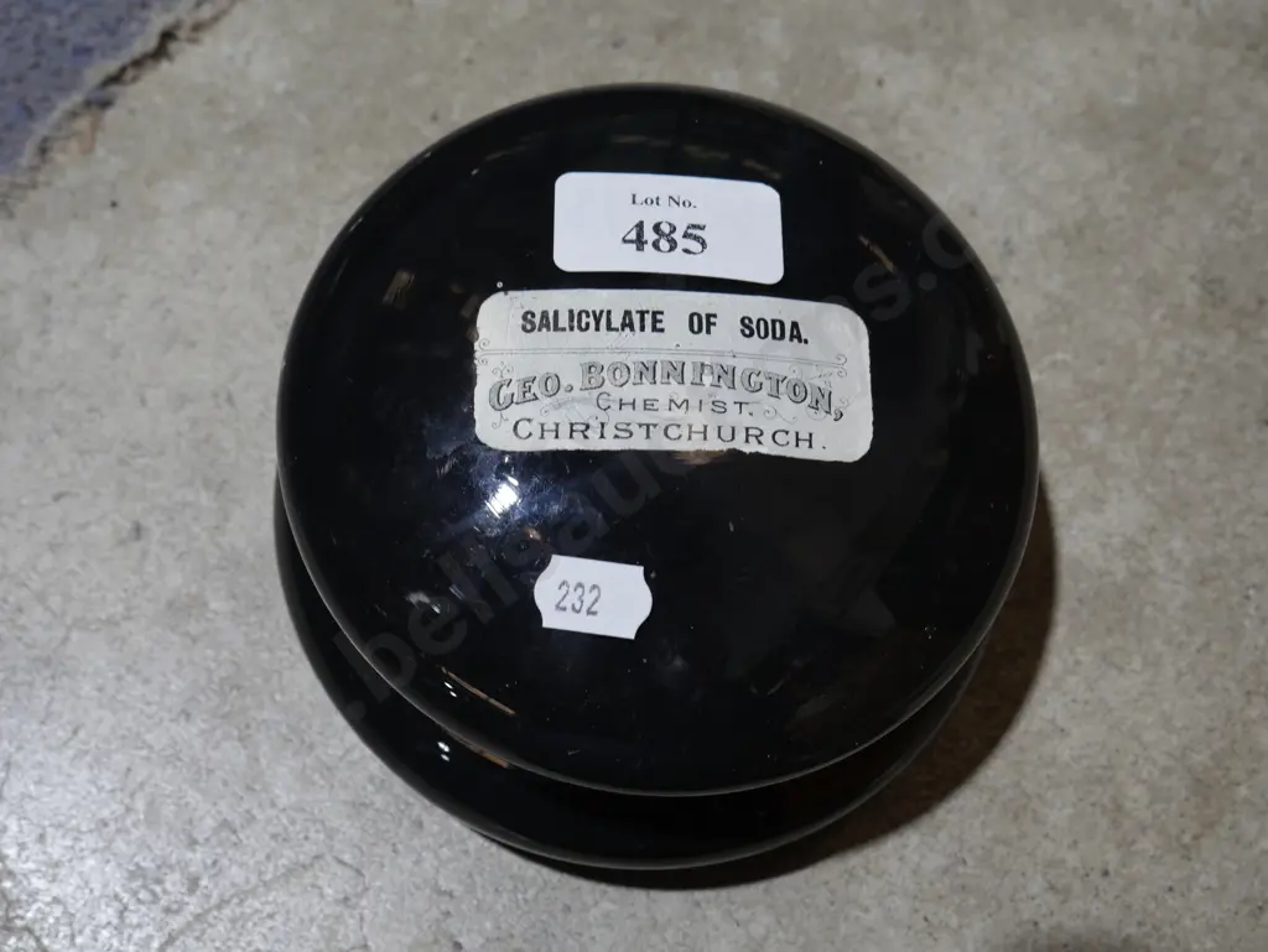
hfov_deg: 39.6
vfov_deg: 30.3
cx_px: 634
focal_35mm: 48
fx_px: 1759
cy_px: 476
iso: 400
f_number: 5.2
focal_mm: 24
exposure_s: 1/60
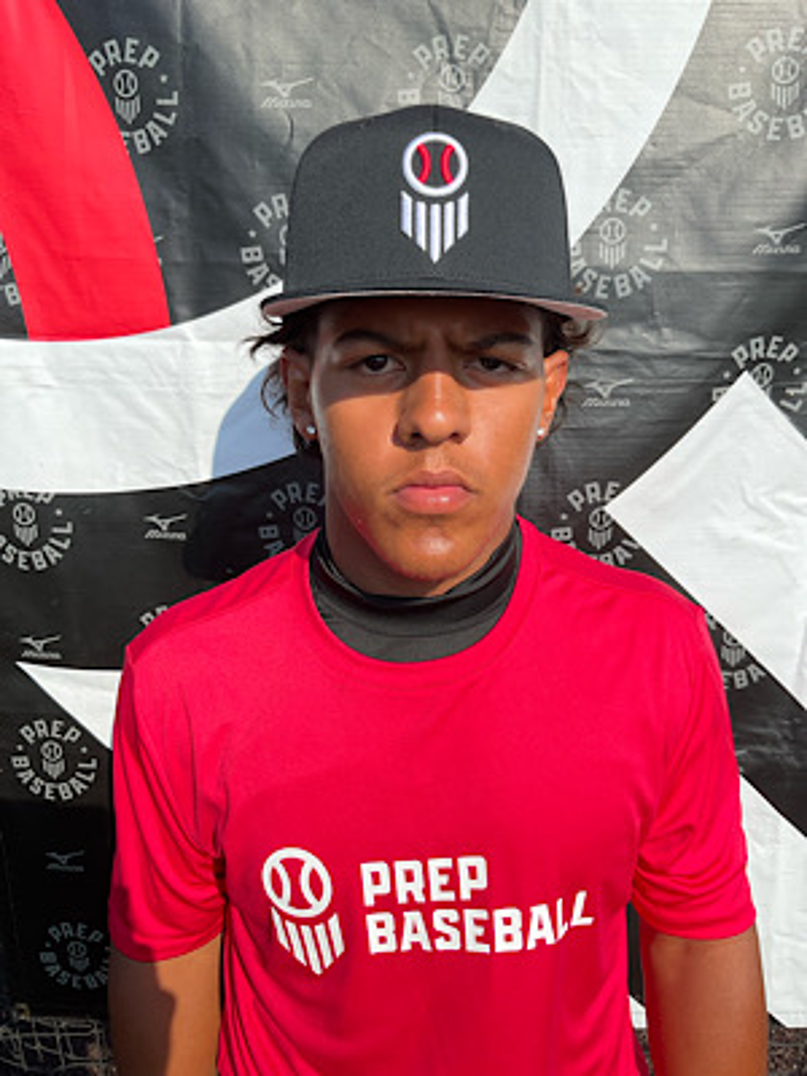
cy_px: 538
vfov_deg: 61.7
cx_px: 404
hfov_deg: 48.2
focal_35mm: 29
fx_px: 901
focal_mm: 3
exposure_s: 1/1168
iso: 16
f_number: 1.8
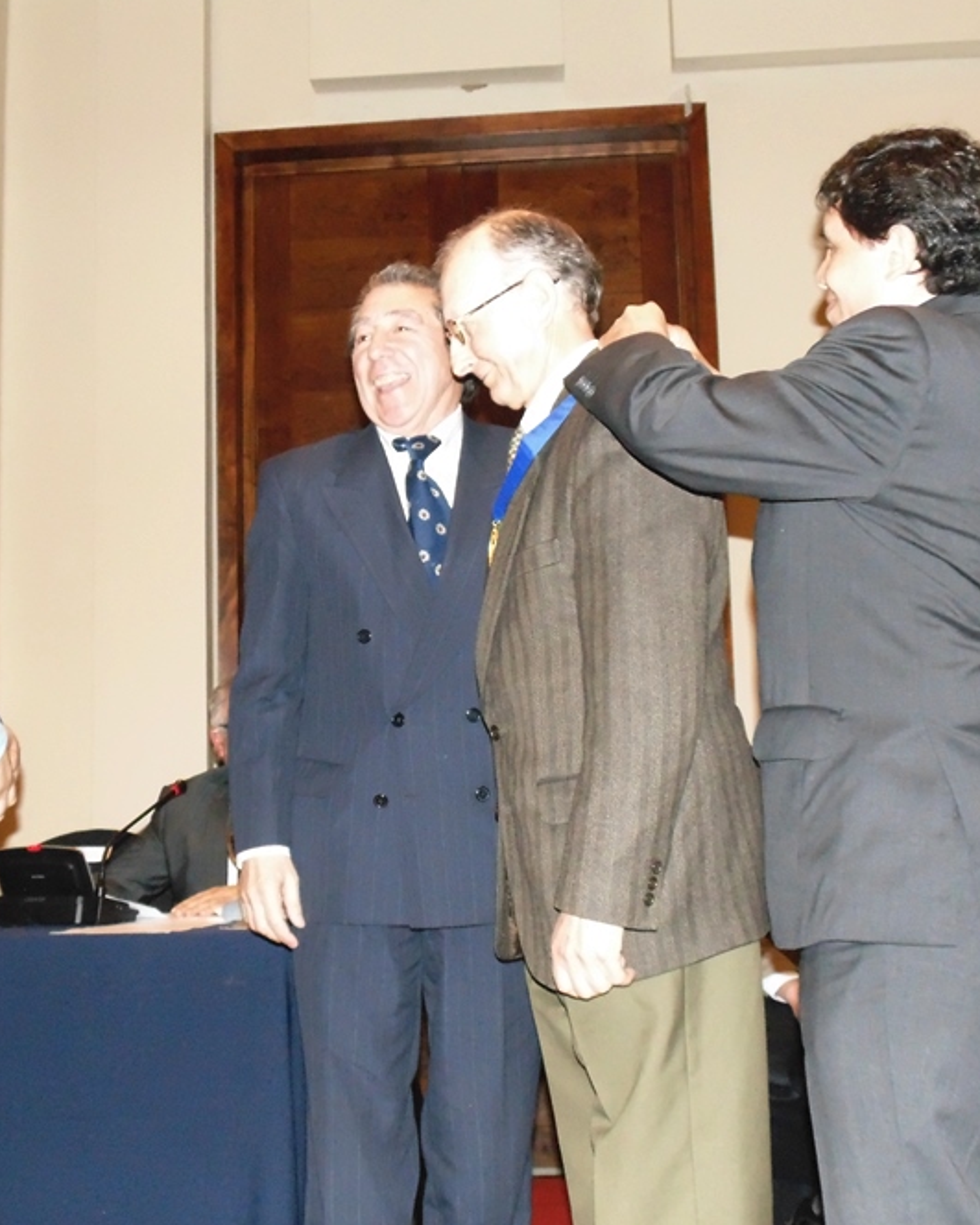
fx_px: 1632
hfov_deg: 33.4
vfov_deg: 41.2
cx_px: 436
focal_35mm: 45
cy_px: 610
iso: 800
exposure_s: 1/50
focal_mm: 6.2
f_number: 3.4
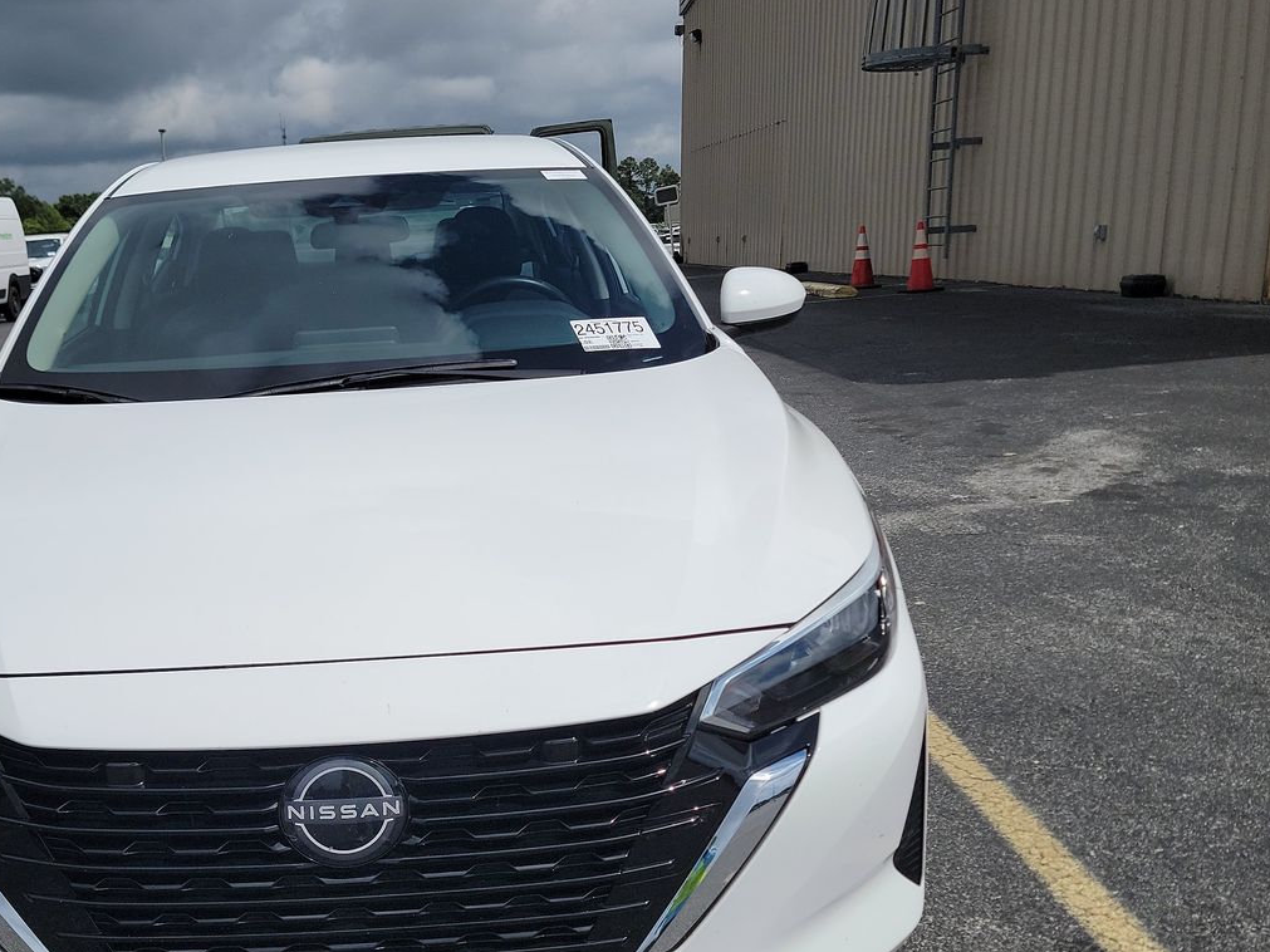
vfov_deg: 37.5
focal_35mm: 38
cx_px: 349
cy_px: 585
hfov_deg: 47.5
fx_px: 1394
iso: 50
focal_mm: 6.7
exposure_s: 1/2960
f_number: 1.8
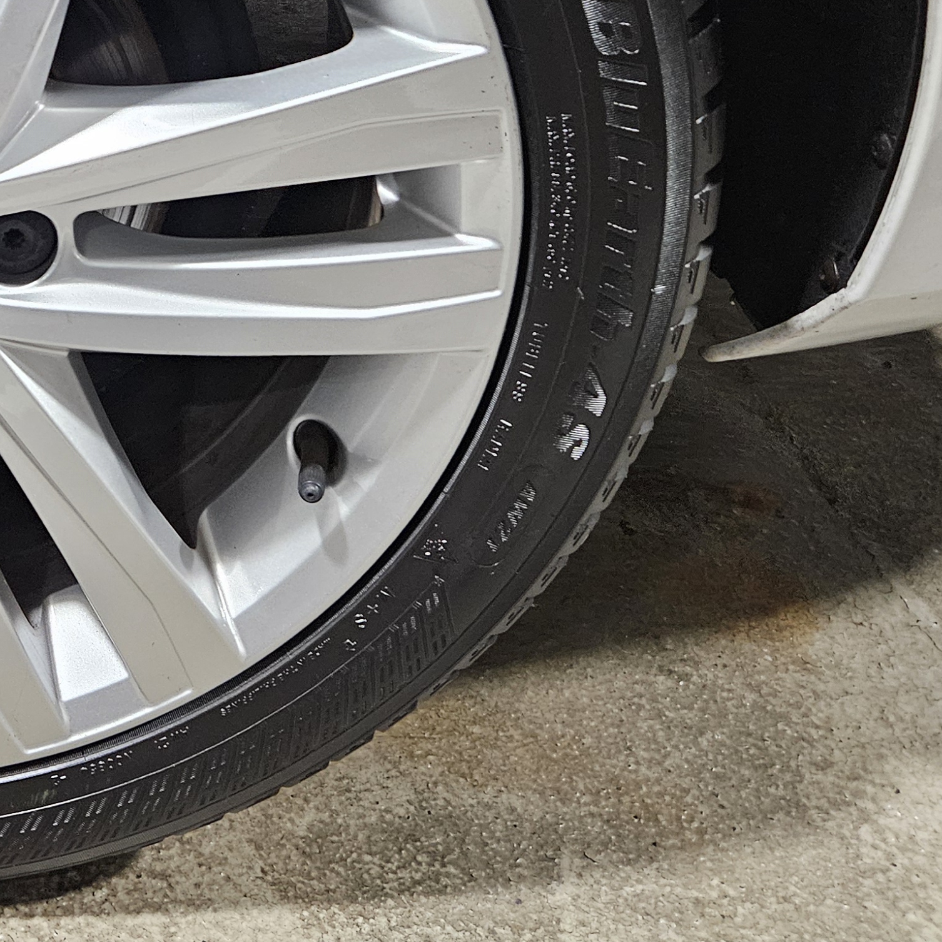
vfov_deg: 29.7
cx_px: -52
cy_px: 19
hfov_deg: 29.1
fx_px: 1663
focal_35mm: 54
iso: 640
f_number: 1.8
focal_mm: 5.4
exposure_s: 1/40
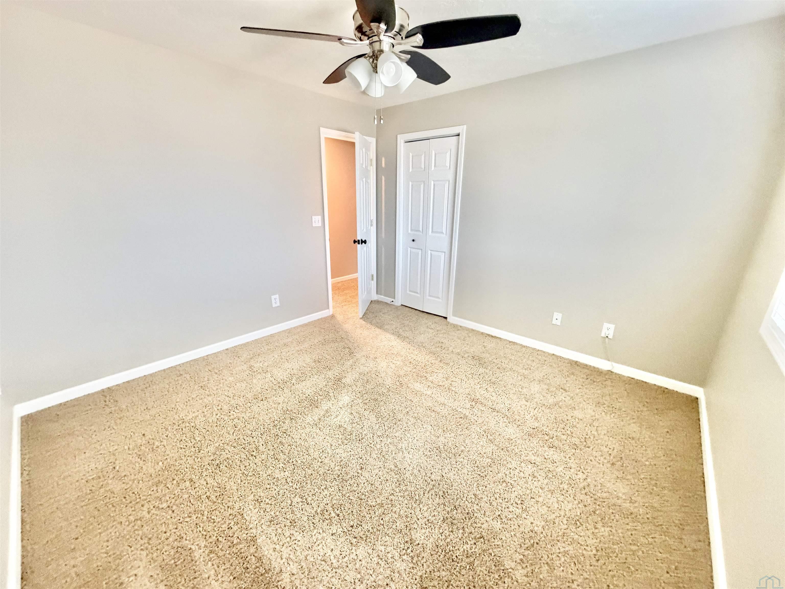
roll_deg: +0.6
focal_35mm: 14
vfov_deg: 85.7
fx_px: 317
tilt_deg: -17.5
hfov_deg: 102.1
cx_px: 392
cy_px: 294
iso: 500
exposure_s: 1/60
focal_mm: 2.22
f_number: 2.2
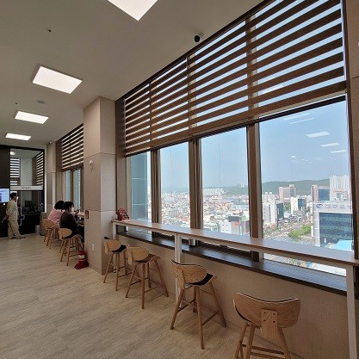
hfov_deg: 87.4
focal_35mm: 16
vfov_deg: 87.4
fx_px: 188
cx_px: 173
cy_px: 186
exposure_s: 1/221
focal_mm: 2.2
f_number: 2.2
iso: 64
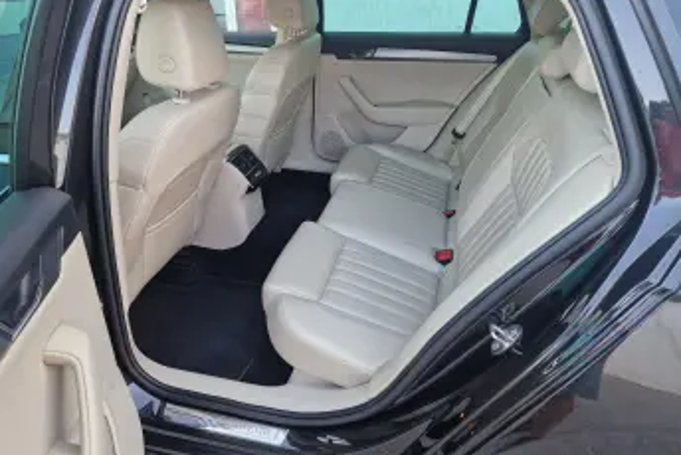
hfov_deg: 71.5
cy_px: 190
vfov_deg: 51.1
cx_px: 340
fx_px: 473
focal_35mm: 25
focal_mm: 5.4
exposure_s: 1/180
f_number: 1.8
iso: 125
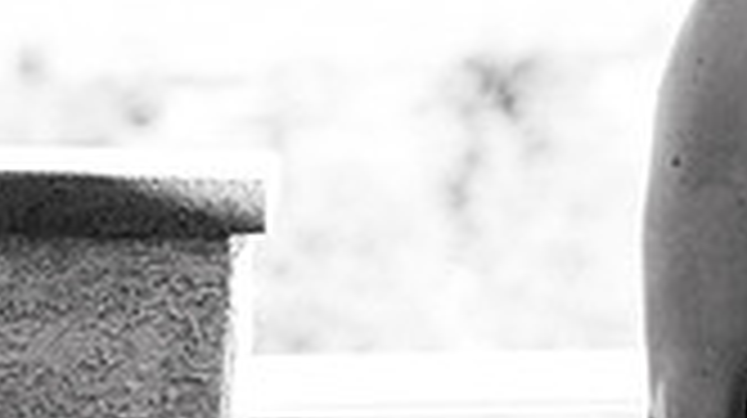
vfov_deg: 6.4
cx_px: 1282
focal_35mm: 183
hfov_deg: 11.1
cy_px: -405
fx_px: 3621
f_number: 2.2
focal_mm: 50
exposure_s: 1/1600
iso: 200
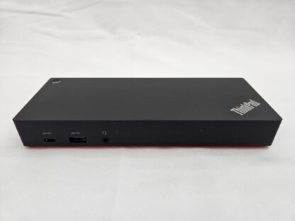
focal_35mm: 23
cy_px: 110
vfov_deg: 58.9
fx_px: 196
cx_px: 148
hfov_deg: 73.9
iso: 25
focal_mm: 5.4
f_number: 1.8
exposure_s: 1/131
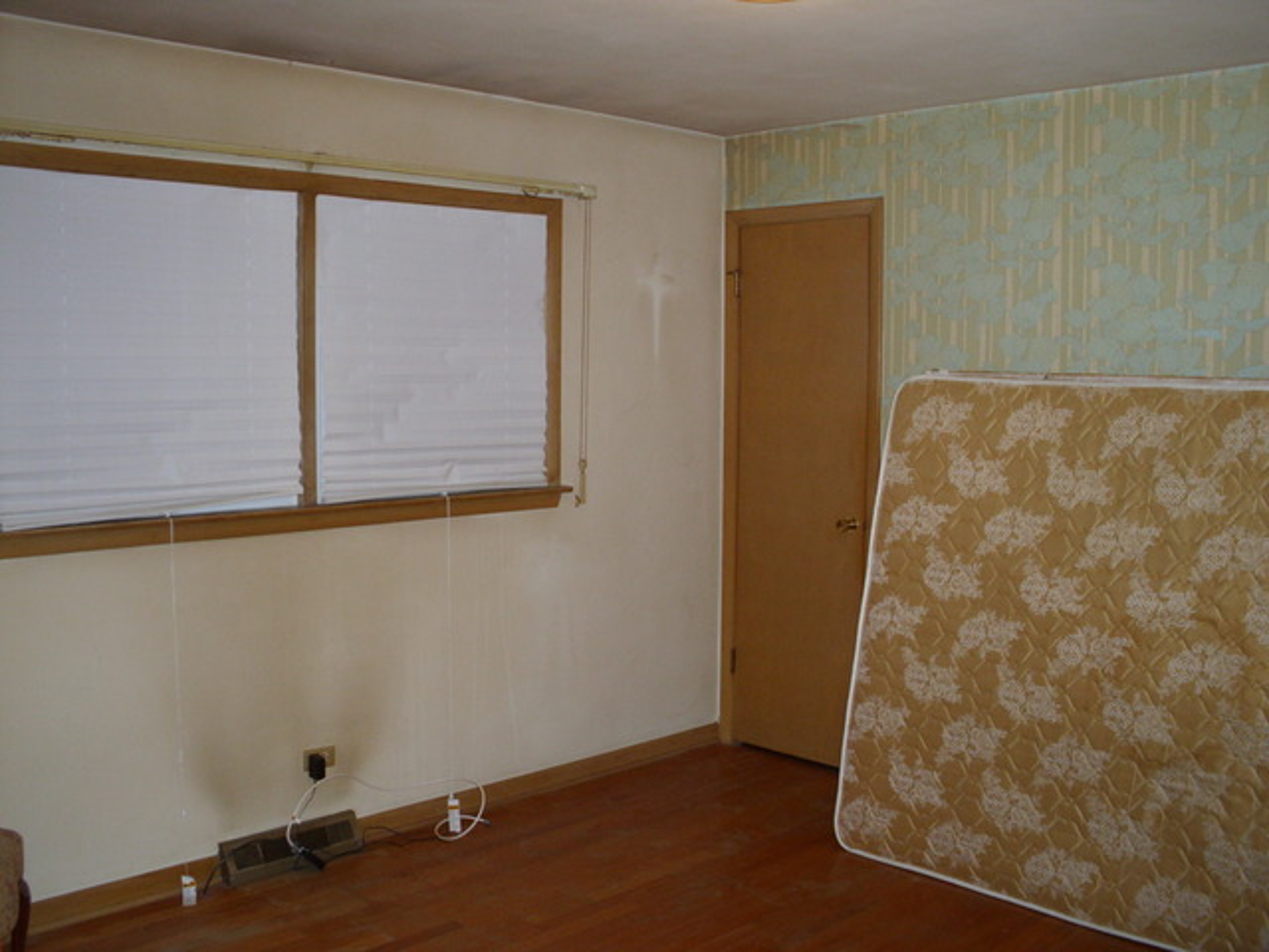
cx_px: 634
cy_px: 476
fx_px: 1393
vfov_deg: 37.7
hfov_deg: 49.0
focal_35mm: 38
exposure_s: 1/60
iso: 200
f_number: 2.9
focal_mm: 6.3
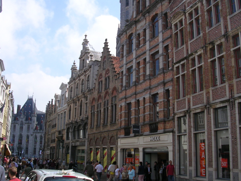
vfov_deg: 36.8
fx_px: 272
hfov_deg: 47.9
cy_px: 92
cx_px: 120
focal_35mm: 39
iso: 50
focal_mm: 5.8
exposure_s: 1/230
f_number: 5.6
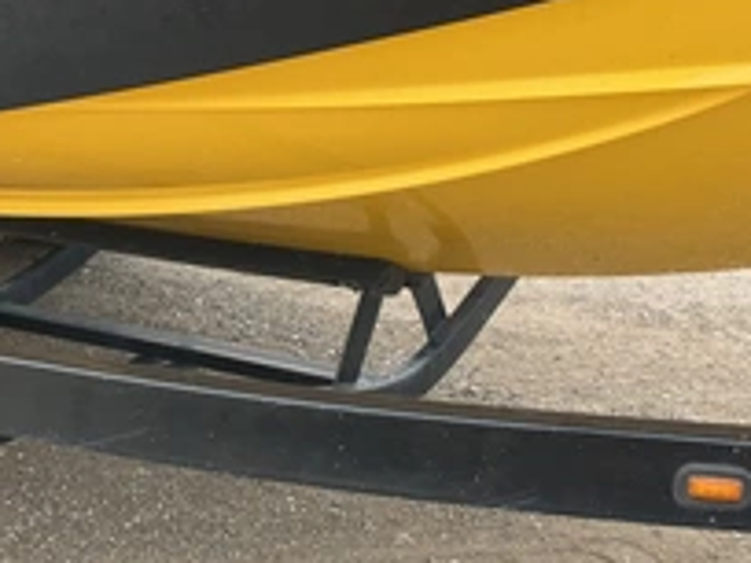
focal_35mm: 57
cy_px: 331
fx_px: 1237
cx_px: 320
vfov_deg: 25.6
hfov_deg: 33.7
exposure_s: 1/166
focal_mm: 3
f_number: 1.8
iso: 25
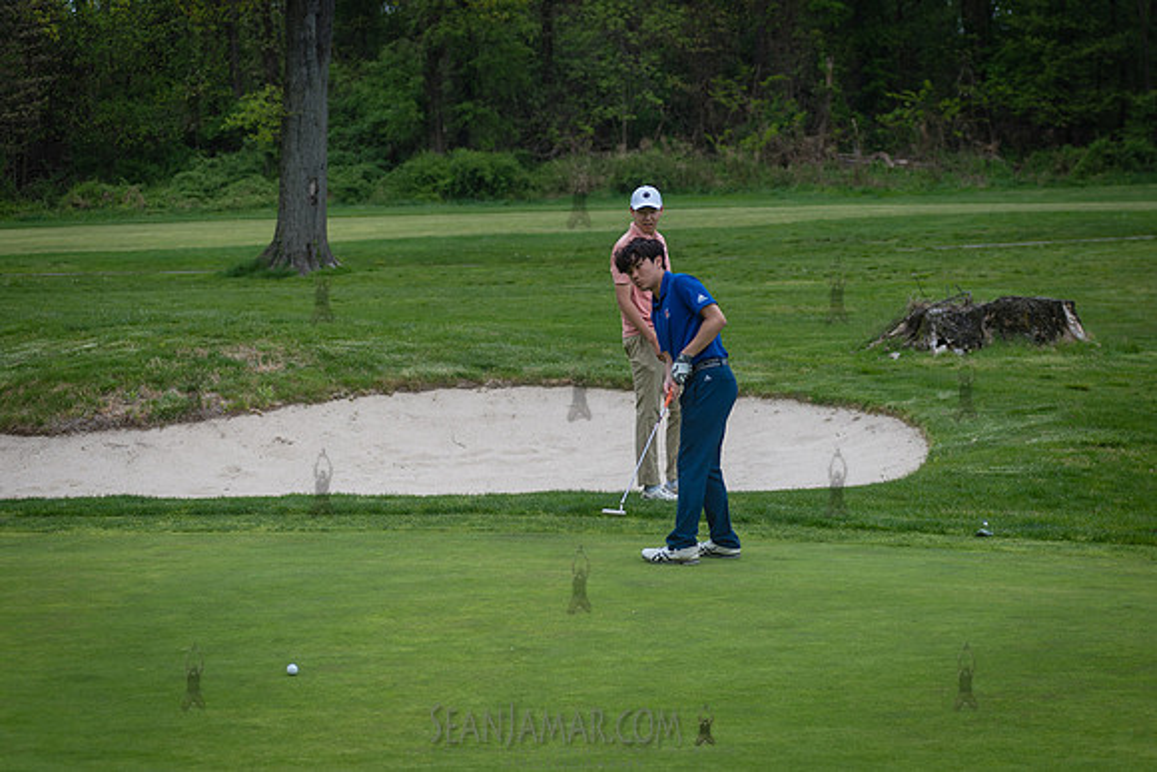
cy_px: 359
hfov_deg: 19.9
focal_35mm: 103
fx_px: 3296
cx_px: 685
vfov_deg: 13.4
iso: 100
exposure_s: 1/500
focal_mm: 80
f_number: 3.5
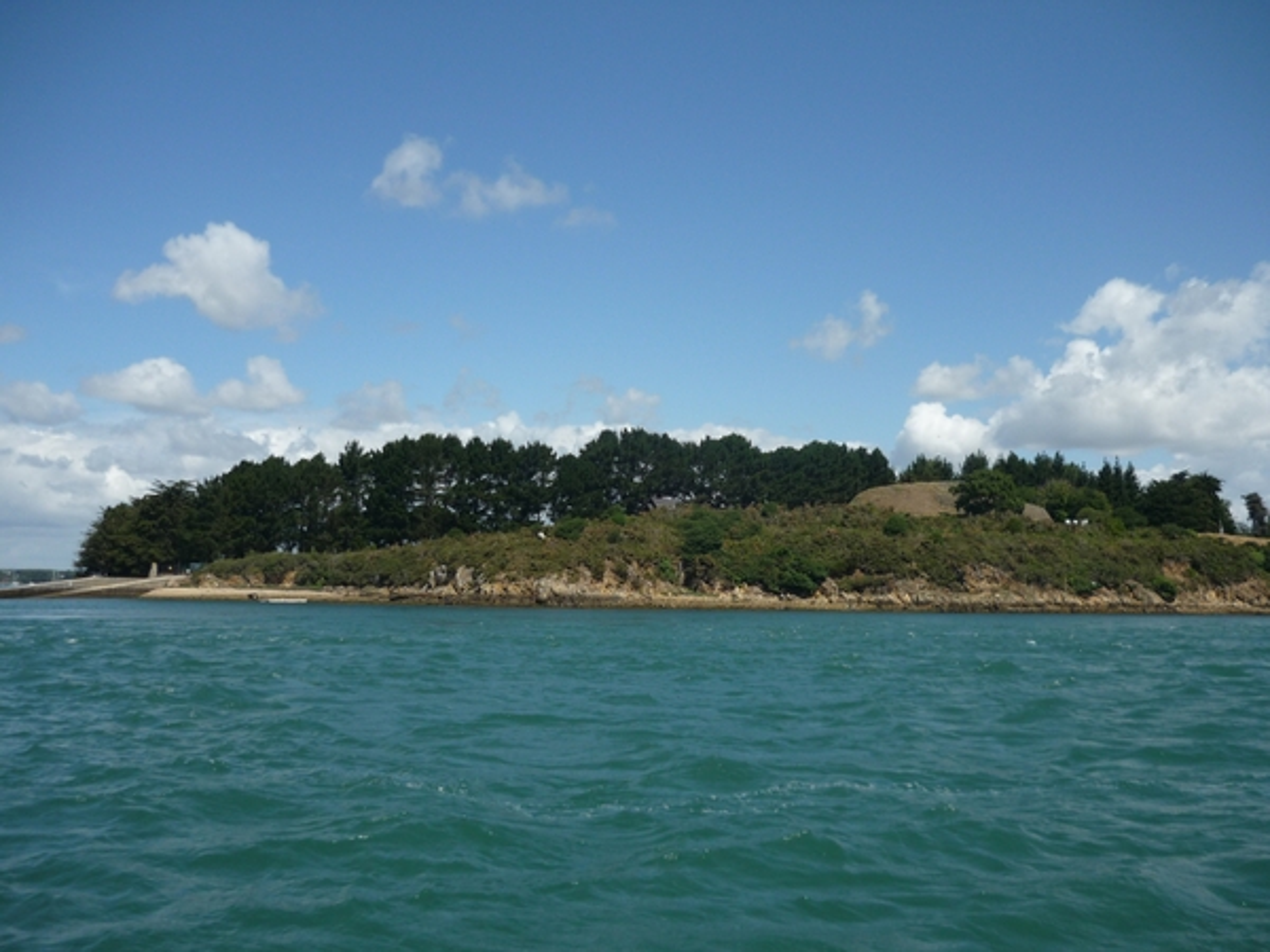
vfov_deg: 42.9
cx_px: 635
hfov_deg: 55.4
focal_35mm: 33
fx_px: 1211
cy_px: 476
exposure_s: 1/250
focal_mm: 5.5
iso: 100
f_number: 8
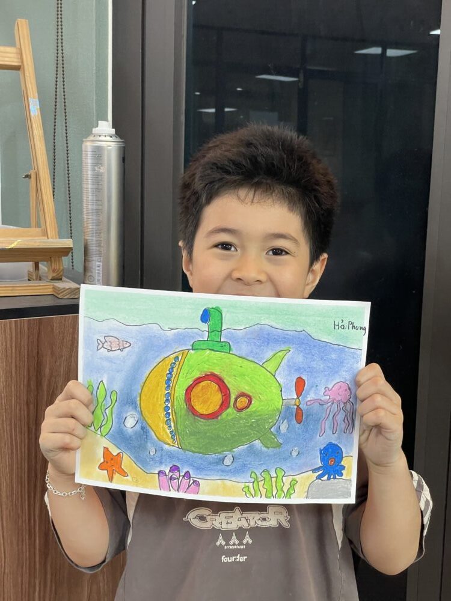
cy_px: 300
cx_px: 226
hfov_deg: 28.0
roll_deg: -0.9
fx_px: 903
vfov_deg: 36.8
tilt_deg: -9.1
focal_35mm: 52
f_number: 2
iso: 160
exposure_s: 1/100
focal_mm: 6
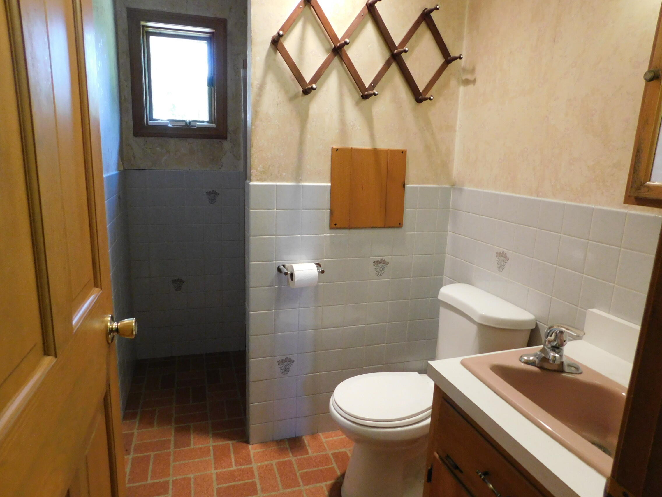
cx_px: 331
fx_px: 440
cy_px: 248
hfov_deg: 73.9
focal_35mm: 23
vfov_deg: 58.9
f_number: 3
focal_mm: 4
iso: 400
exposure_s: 1/20
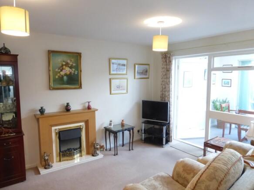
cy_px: 95
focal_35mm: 24
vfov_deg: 56.8
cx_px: 127
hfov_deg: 71.6
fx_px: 176
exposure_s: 1/25
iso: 400
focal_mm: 4.3
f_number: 3.3
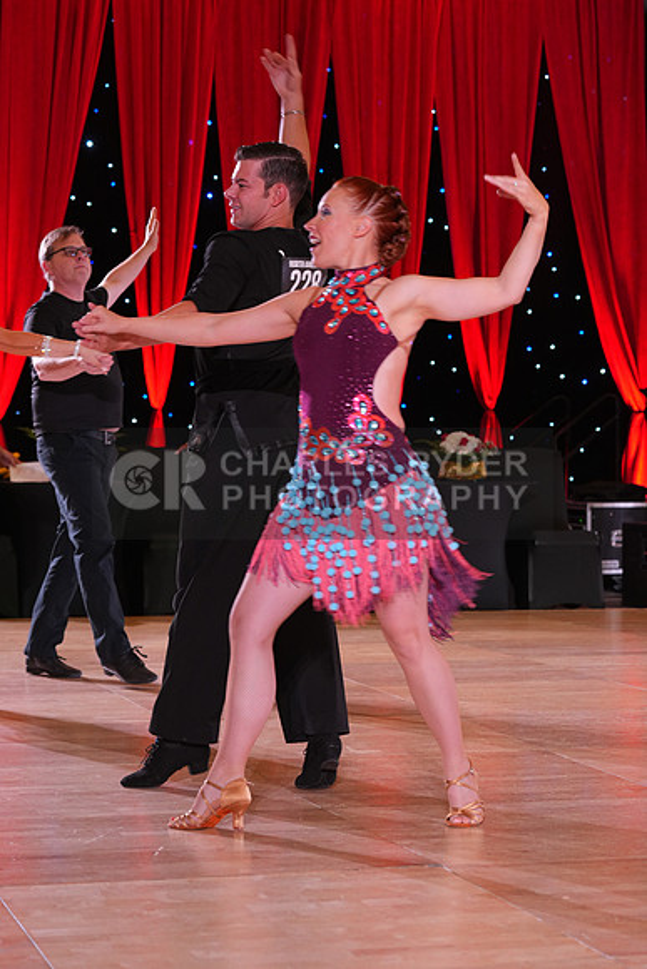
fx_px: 2290
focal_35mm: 85
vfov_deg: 23.9
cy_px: 484
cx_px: 324
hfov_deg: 16.1
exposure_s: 1/100
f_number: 5
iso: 1250
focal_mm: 85
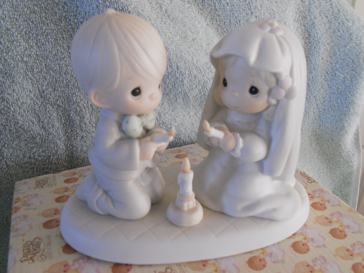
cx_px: 182
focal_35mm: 32
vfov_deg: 44.2
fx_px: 336
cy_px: 136
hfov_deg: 56.8
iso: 400
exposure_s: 1/30
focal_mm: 5.8
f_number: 3.5
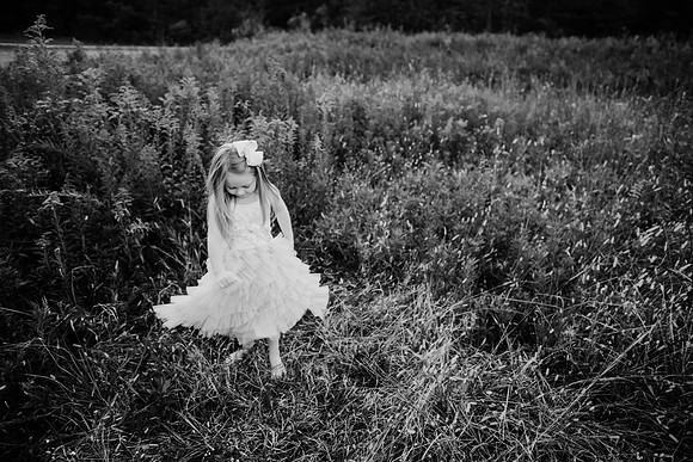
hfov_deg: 73.7
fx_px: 462
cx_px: 346
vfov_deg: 53.2
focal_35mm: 24
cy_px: 231
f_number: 2.5
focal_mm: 24
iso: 250
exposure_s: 1/400
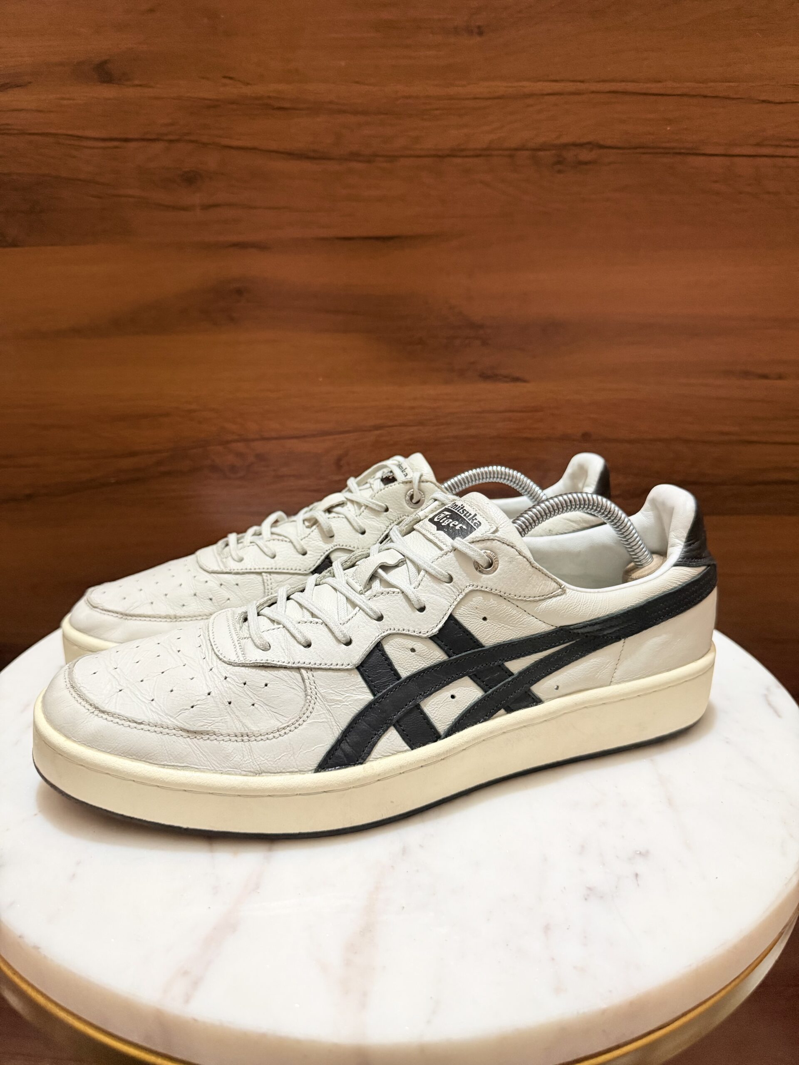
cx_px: 400
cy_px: 532
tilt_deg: -17.2
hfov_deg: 56.8
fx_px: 739
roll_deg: +0.3
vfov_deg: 71.6
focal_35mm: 24
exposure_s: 1/50
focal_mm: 6.76
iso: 400
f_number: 1.78
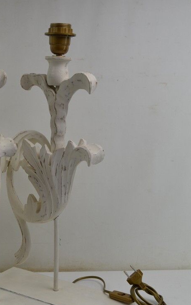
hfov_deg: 23.1
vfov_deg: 36.4
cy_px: 212
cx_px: 27
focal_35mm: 55
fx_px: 458
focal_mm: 22
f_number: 5.6
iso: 250
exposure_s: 1/125
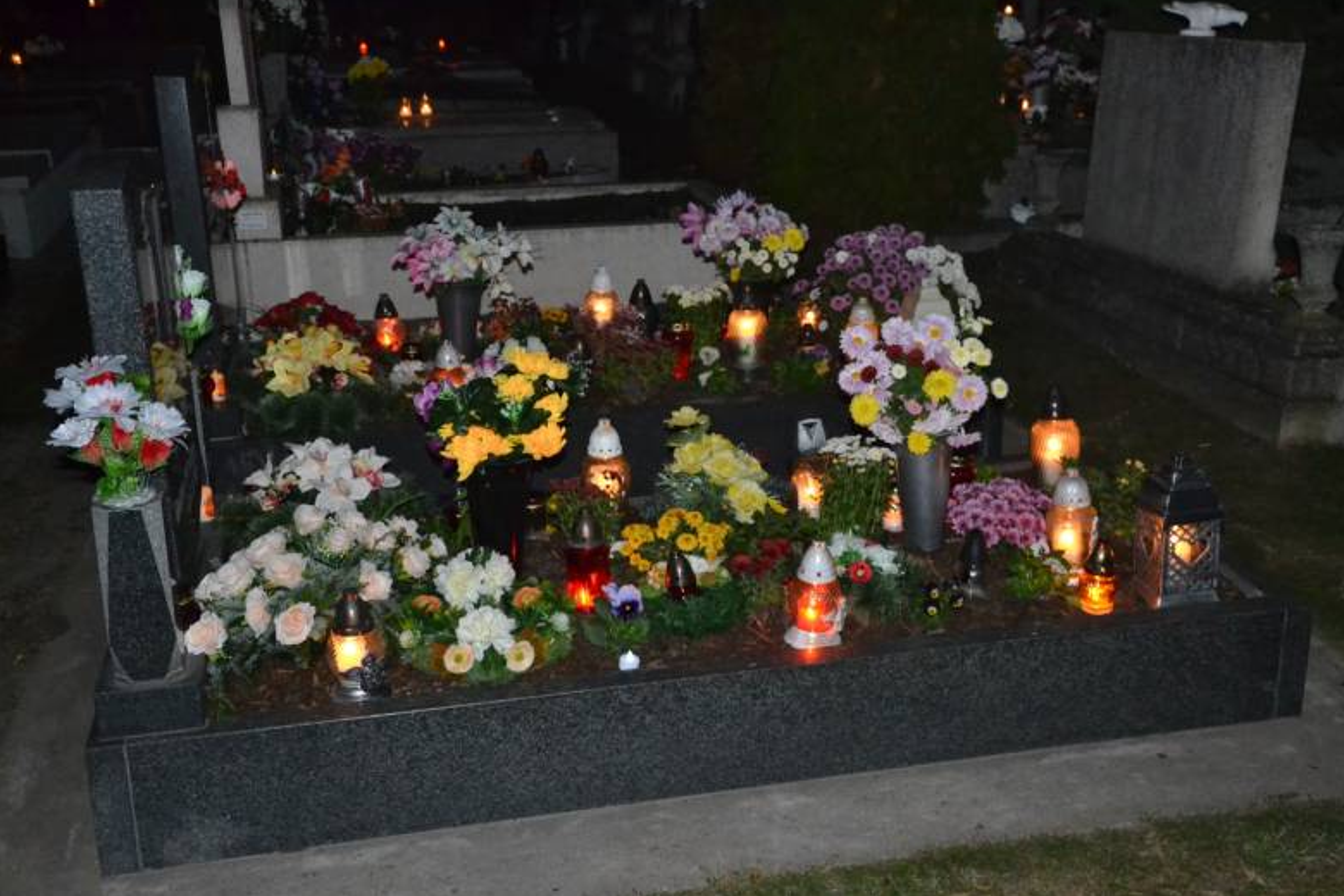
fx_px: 1493
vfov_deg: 33.4
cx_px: 688
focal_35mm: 40
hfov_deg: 48.5
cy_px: 440
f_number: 4
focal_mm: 26
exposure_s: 1/60
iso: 3200
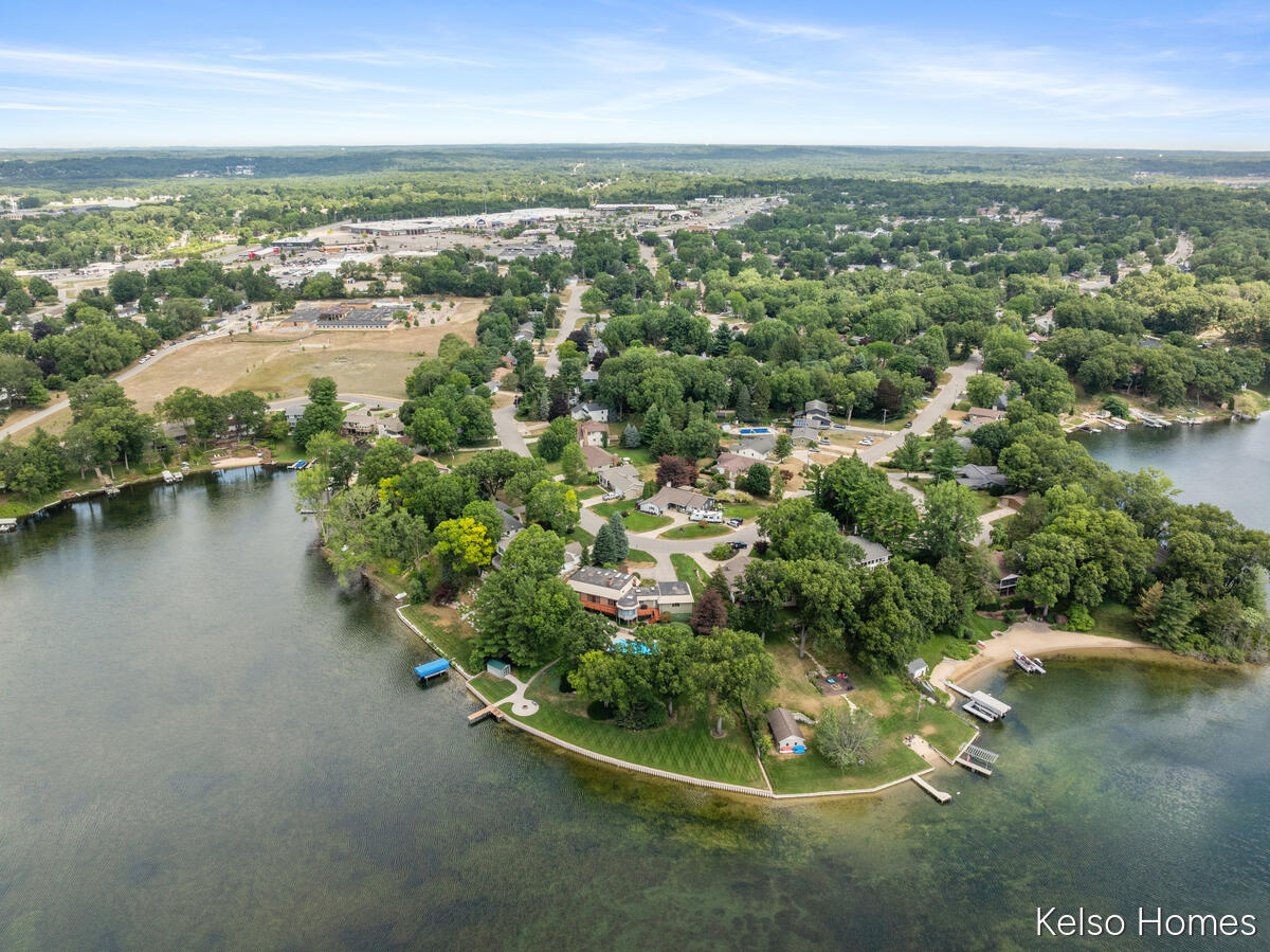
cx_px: 635
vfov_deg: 56.8
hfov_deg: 71.6
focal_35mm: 24
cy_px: 476
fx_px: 880
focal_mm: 12.29
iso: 100
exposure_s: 1/120
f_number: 8
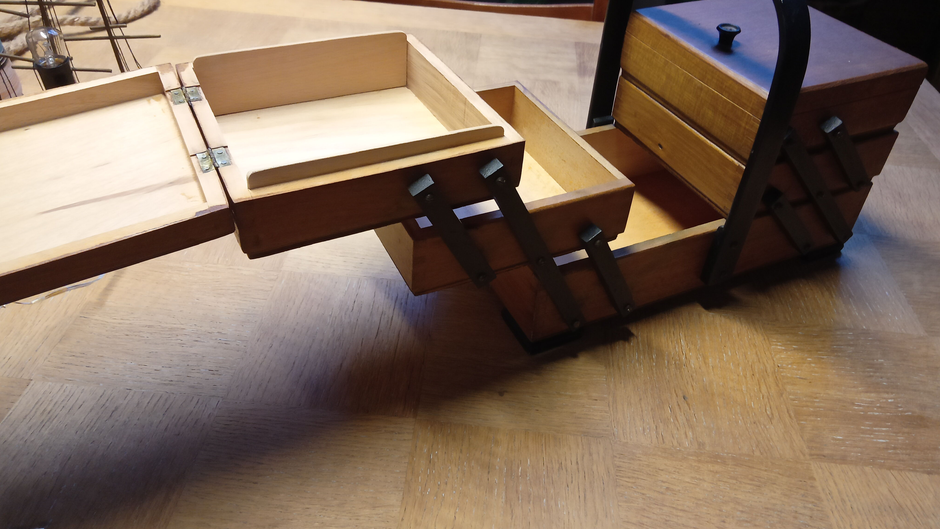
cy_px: 207
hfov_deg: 66.1
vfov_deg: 40.0
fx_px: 723
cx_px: 468
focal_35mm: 29
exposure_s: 1/25
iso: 423
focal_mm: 3.46
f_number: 2.2
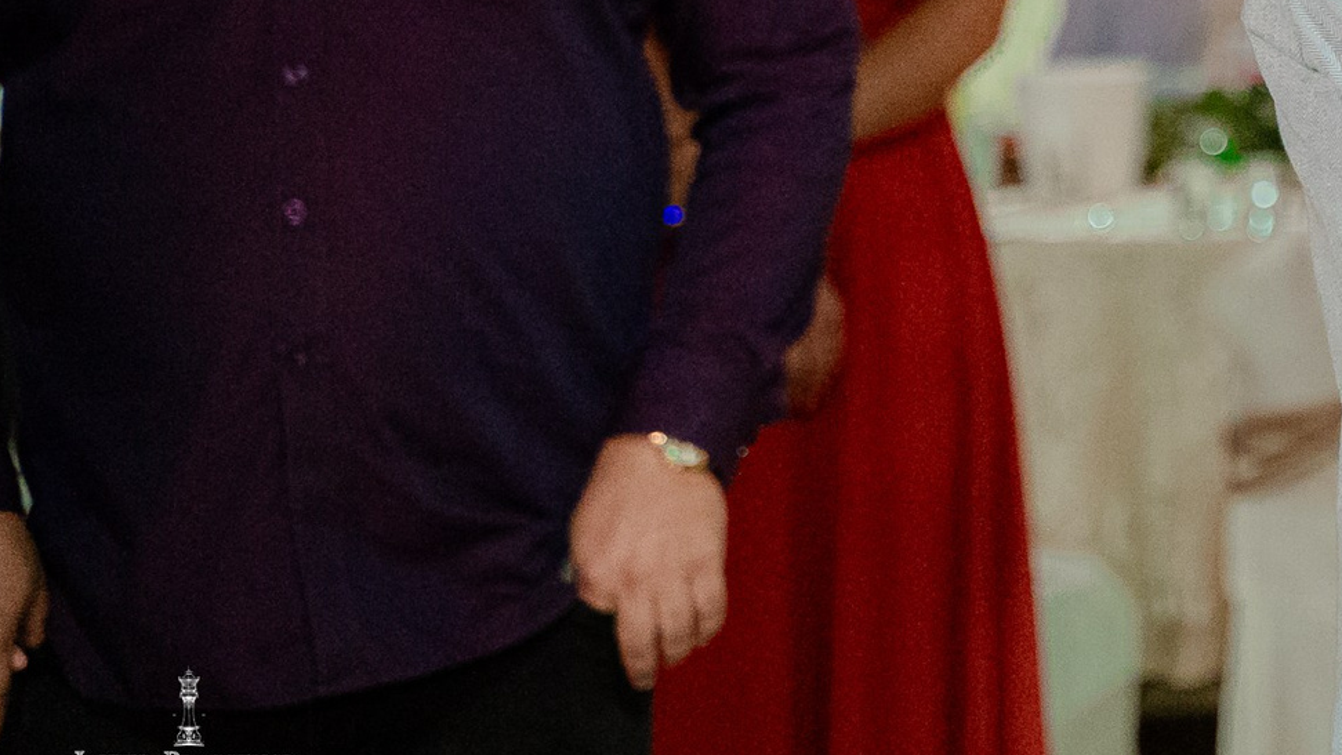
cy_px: -278
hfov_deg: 10.2
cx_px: 1738
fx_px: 7367
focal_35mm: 207
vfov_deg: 5.8
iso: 5000
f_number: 3.2
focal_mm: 75
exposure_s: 1/200
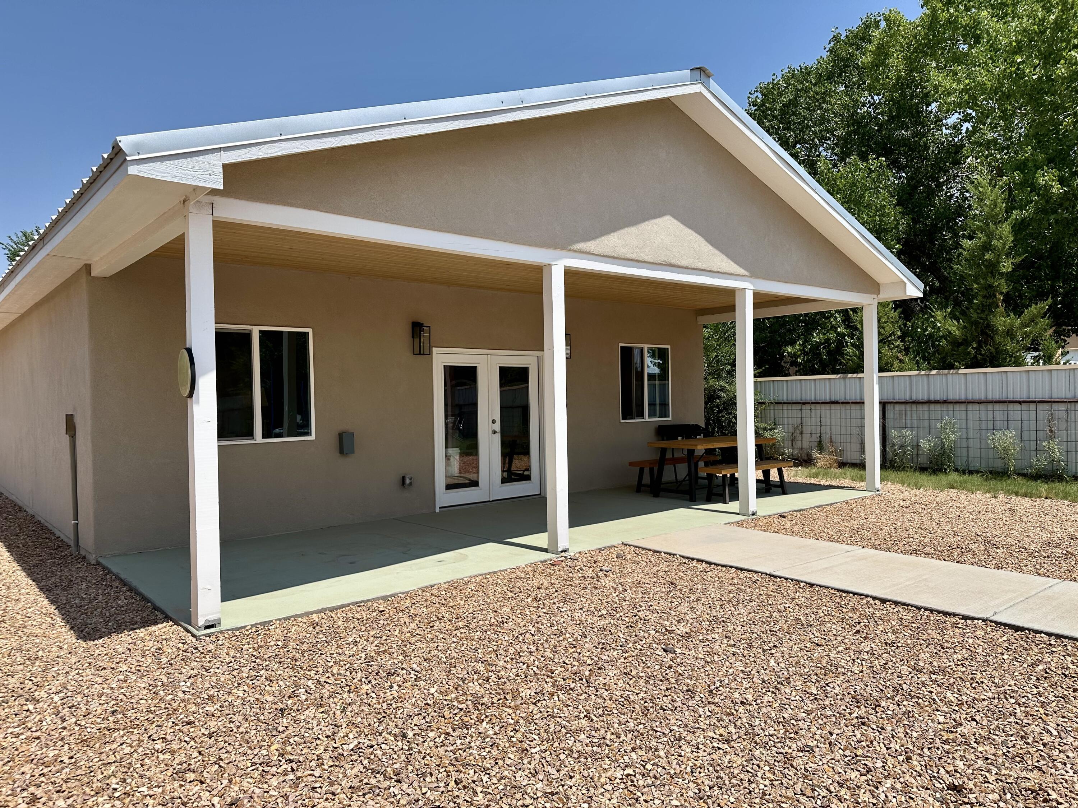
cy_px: 404
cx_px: 539
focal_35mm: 24
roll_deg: +1.7
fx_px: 747
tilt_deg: -0.4
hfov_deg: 71.6
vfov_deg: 56.8
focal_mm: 6.86
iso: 80
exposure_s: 1/6623
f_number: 1.78
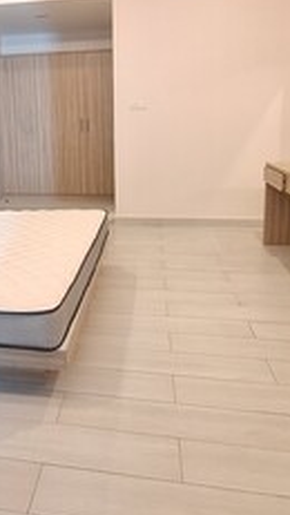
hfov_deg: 40.3
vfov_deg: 66.2
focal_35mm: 28
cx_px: 72
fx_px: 383
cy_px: 175
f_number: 2.2
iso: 200
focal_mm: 1.74
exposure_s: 1/30
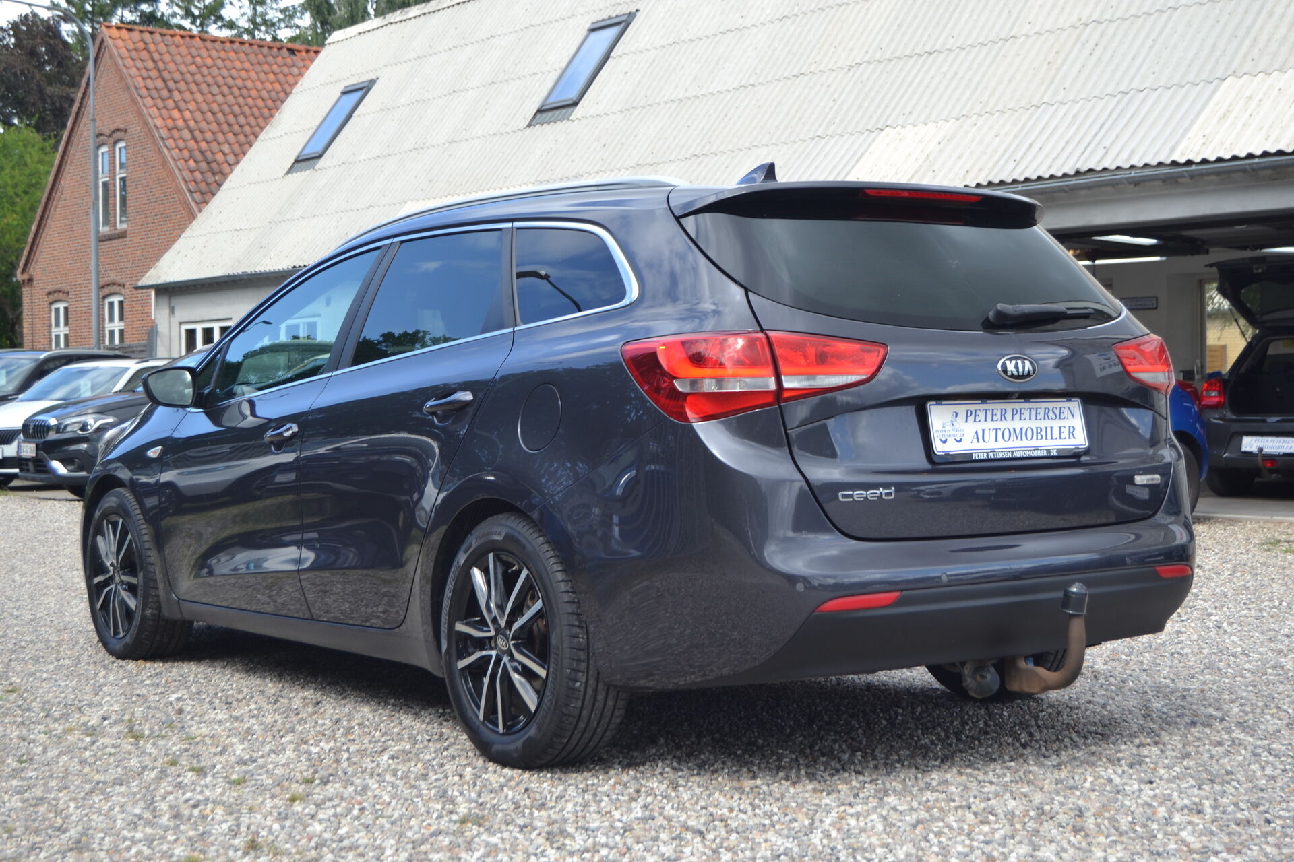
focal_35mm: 52
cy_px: 431
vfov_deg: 25.8
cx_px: 647
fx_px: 1887
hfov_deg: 37.9
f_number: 6.3
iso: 100
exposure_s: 1/160
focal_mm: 35
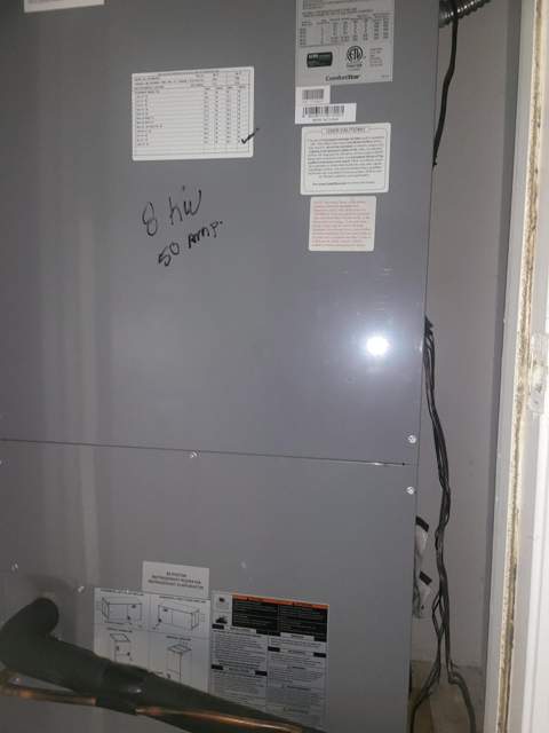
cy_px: 366
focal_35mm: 24
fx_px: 508
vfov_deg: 71.6
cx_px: 274
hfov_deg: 56.8
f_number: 1.8
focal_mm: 5
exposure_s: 1/9.99
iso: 200
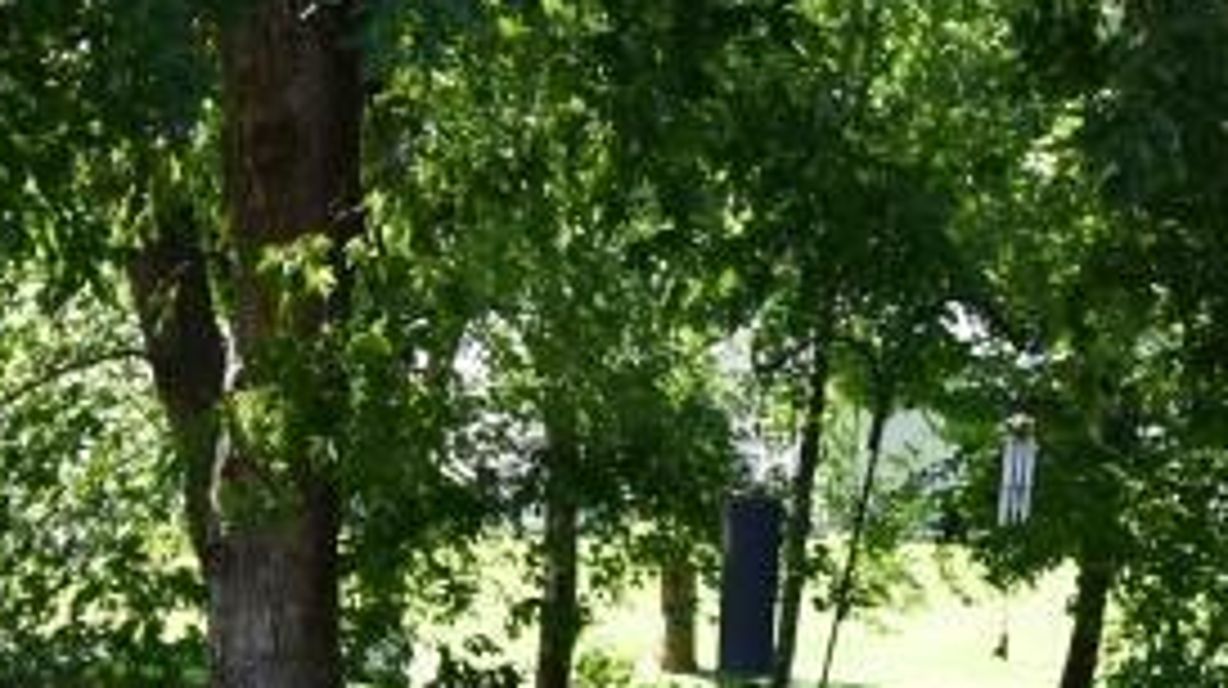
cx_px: 292
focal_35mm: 59
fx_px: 1919
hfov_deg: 34.6
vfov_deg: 18.2
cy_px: 1010
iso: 400
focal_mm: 10
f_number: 5
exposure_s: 1/250
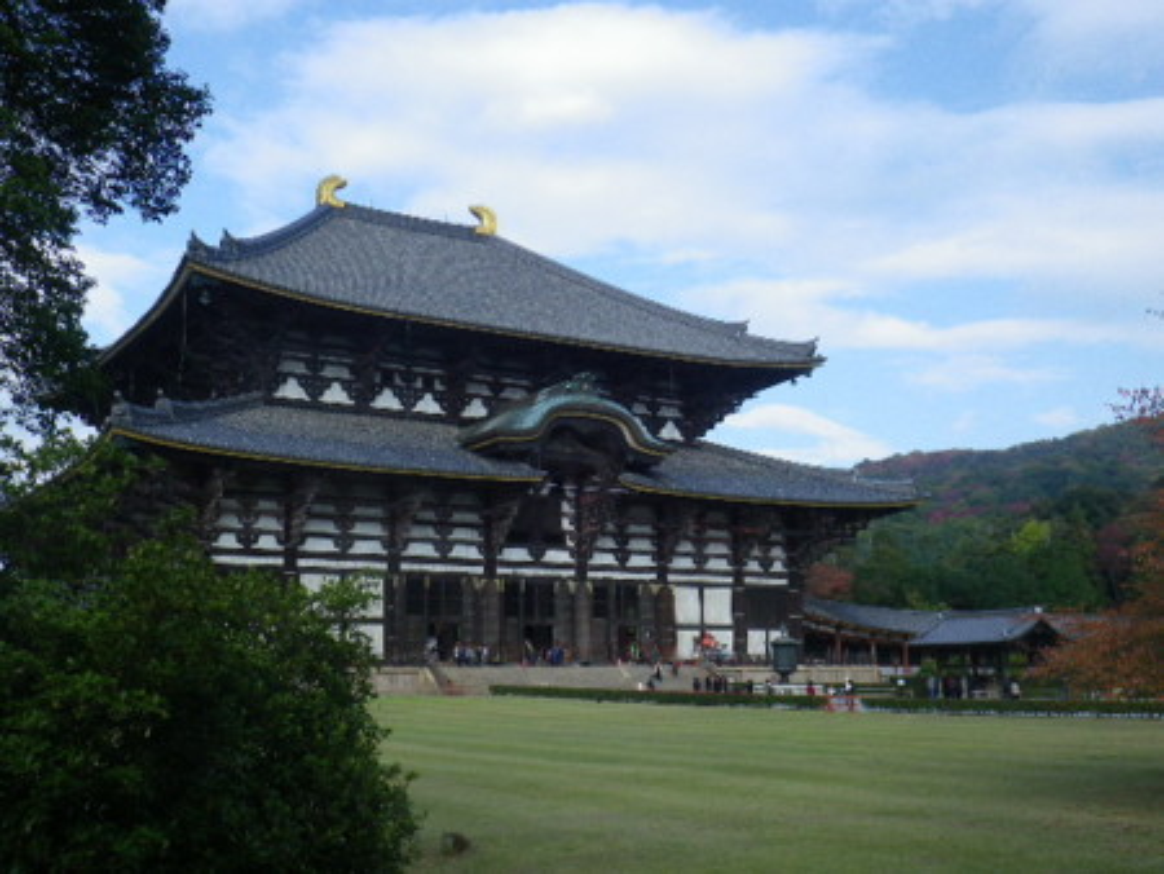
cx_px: 582
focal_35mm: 41
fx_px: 1379
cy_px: 437
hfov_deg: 45.8
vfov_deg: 35.2
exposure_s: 1/60
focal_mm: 7.3
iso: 80
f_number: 10
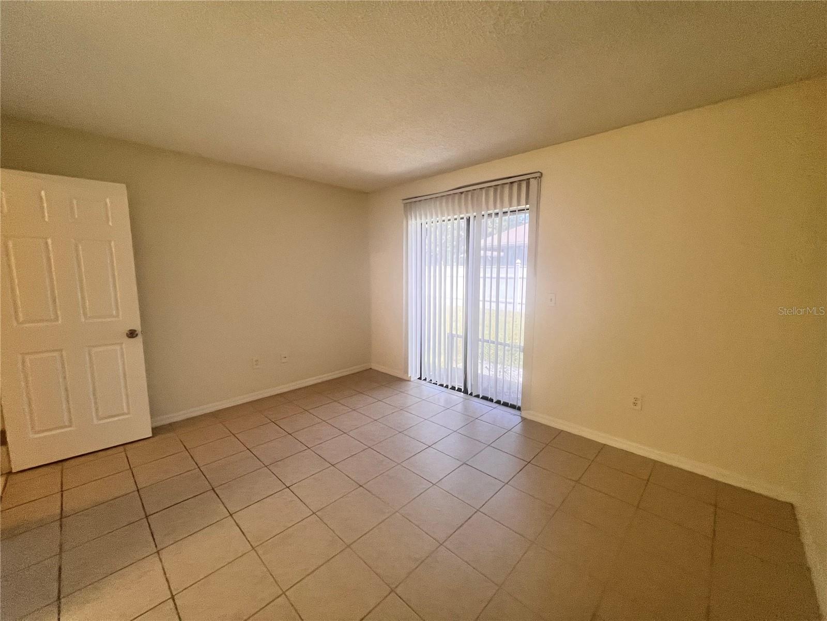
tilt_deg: -6.8
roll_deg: -0.3
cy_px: 310
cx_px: 414
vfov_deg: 89.9
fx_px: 311
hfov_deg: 106.2
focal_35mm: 13
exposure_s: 1/58
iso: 250
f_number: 1.8
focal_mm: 1.57
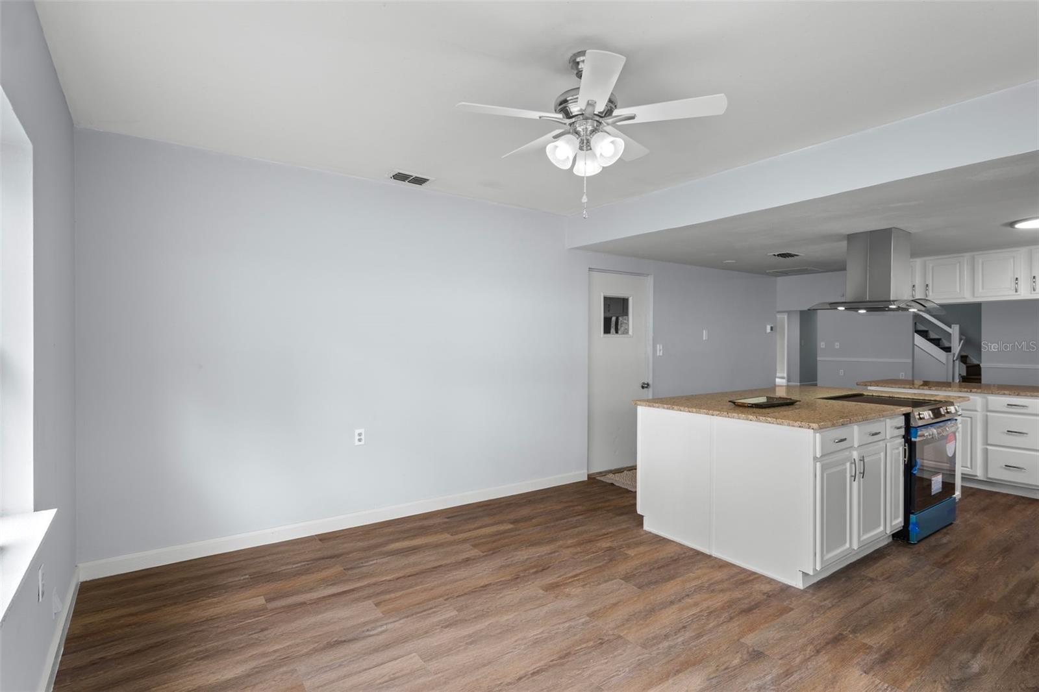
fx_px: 491
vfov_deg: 70.4
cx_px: 520
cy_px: 346
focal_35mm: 17
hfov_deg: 93.3
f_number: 8
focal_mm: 17
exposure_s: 1
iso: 320
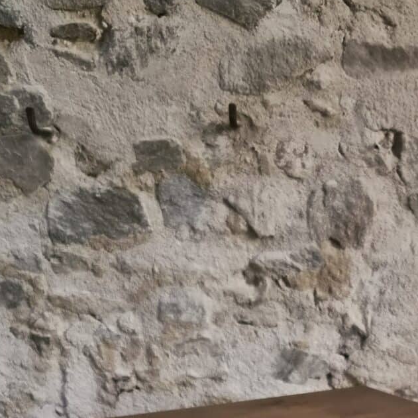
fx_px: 902
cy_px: 545
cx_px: 324
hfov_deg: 25.7
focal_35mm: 66
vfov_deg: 23.1
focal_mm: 5.4
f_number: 1.8
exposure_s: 1/100
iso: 1600
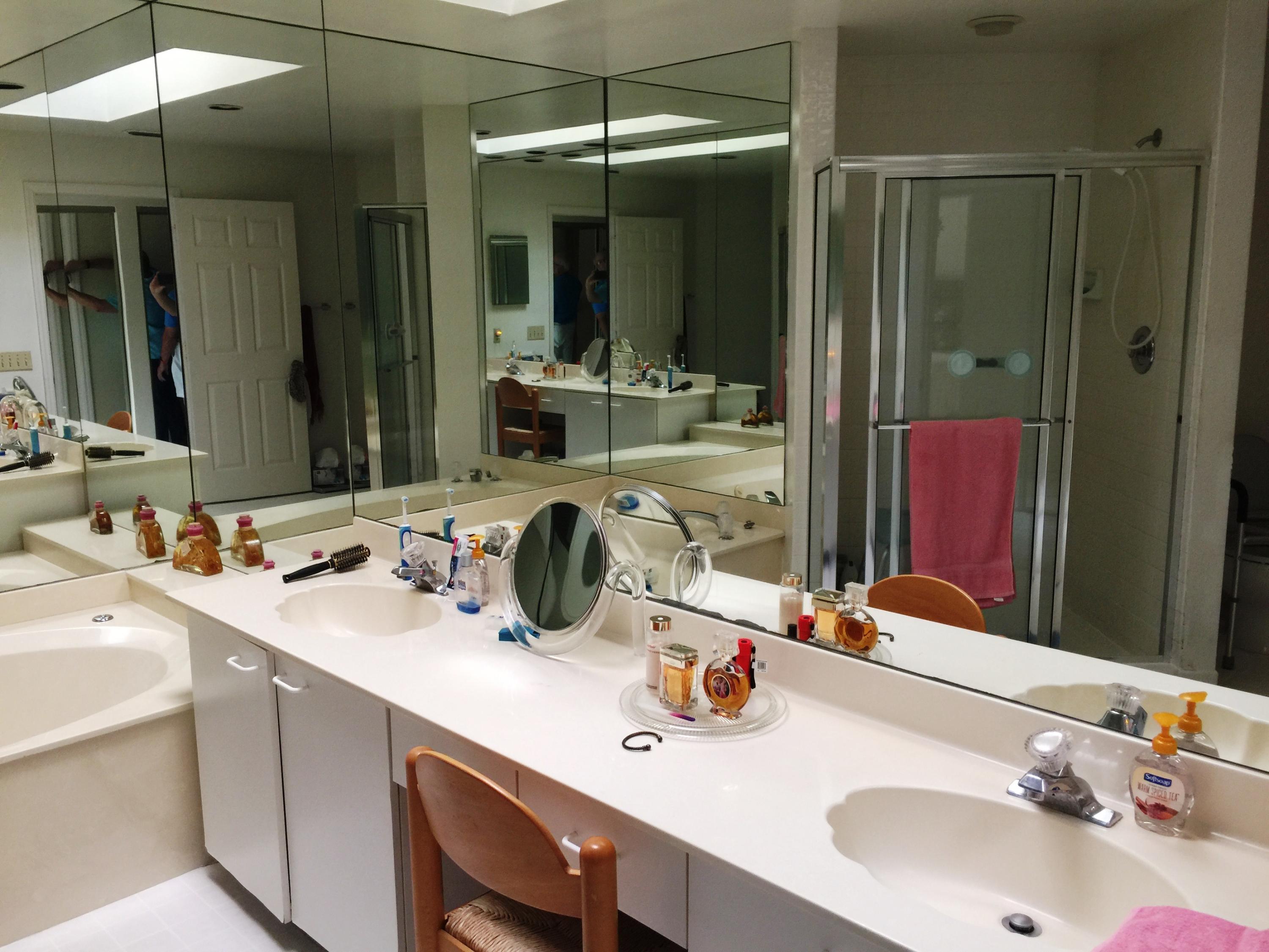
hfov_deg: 61.7
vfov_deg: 48.2
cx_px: 634
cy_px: 476
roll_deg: -0.7
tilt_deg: -10.3
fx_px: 1063
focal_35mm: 29
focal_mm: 4.15
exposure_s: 1/15
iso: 40
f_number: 2.2
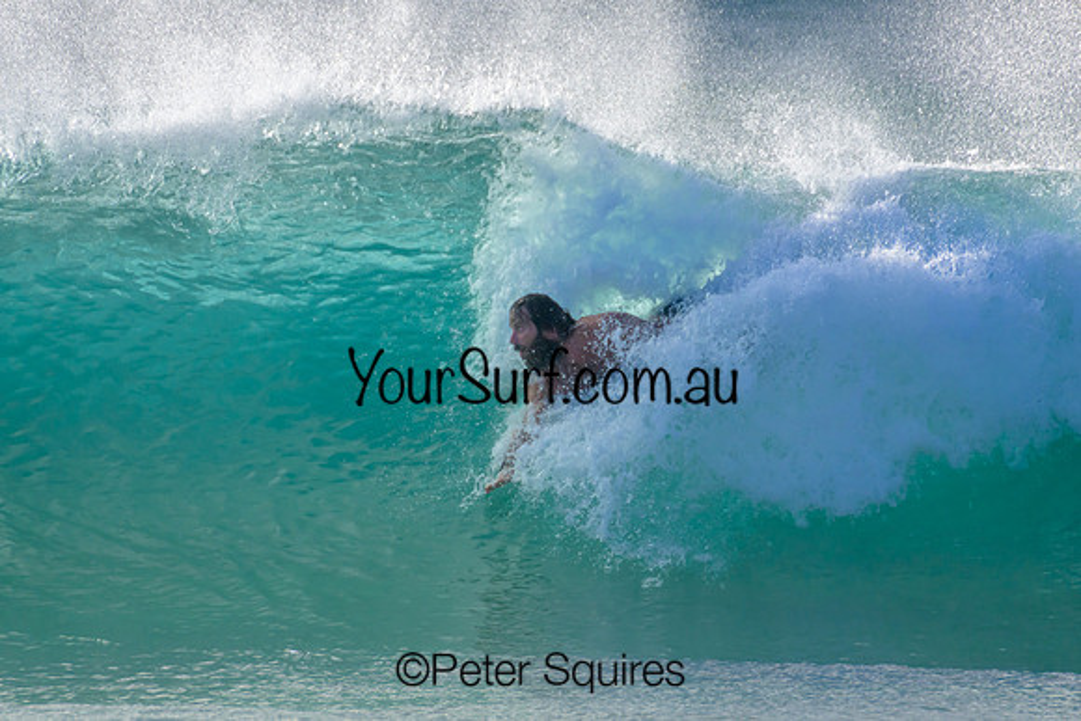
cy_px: 360
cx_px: 540
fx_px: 30033
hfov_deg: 2.1
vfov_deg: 1.4
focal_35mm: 1000
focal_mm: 1000
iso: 1600
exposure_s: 1/2000
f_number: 11
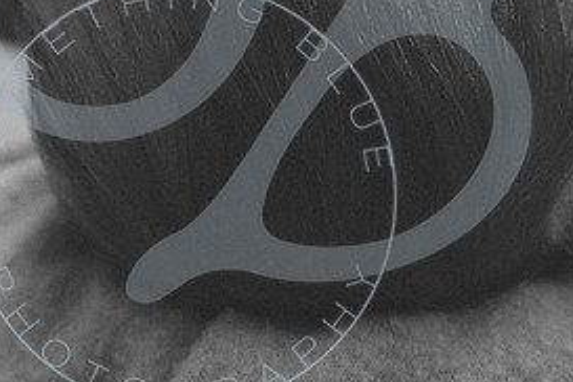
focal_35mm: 85
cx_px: 285
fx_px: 1353
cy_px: 20
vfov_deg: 15.8
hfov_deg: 23.9
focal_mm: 40
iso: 3200
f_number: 7.1
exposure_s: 1/80
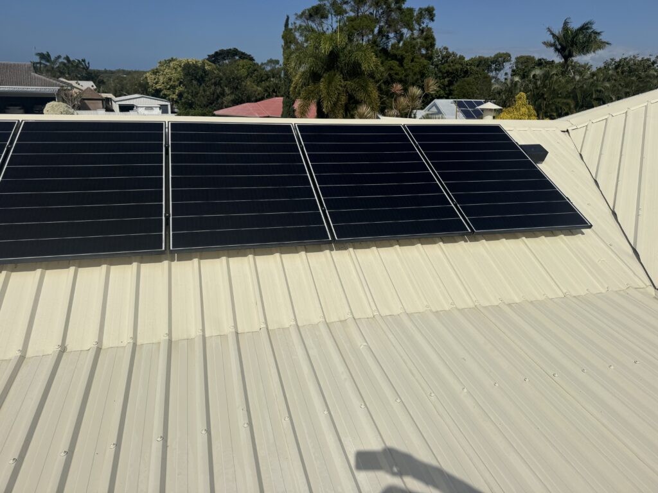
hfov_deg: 71.6
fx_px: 456
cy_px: 246
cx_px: 329
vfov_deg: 56.8
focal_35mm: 24
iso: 80
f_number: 1.78
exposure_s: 1/28571
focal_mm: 6.76
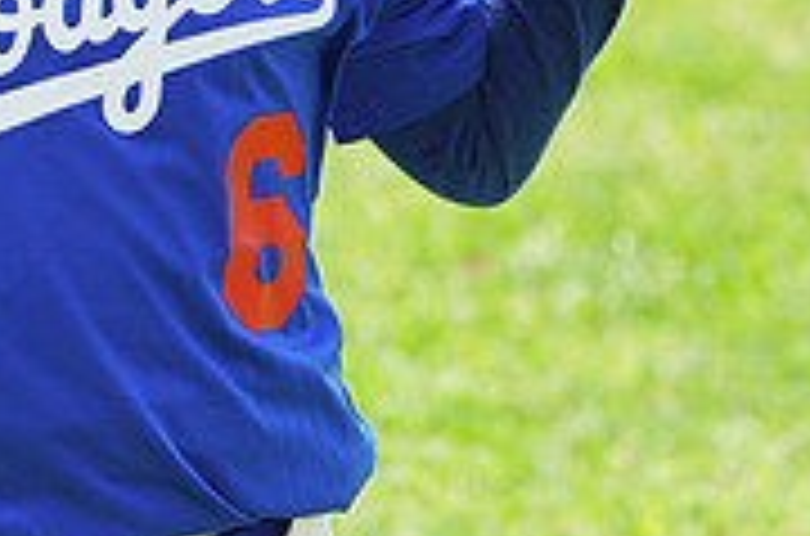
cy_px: -252
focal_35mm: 546
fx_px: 12253
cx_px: -36
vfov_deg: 2.5
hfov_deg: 3.8
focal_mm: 169
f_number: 6.3
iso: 200
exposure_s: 1/200
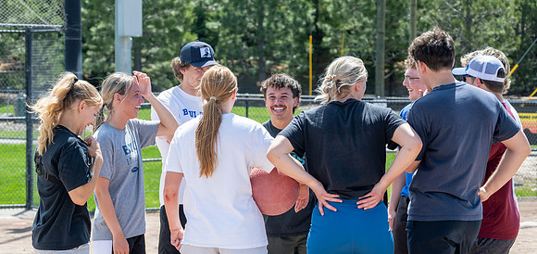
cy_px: 181
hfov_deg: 17.3
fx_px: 1770
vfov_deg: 8.2
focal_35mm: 129
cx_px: 253
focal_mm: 63
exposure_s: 1/1600
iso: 100
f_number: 4
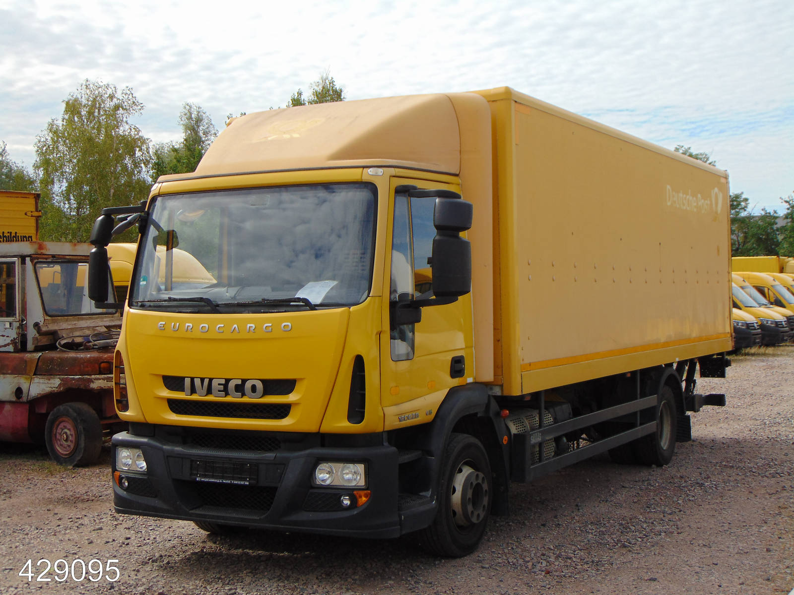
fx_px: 1147
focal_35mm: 50
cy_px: 298
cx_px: 397
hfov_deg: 38.2
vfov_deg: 29.1
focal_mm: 9
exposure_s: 1/1000
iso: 80
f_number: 3.5
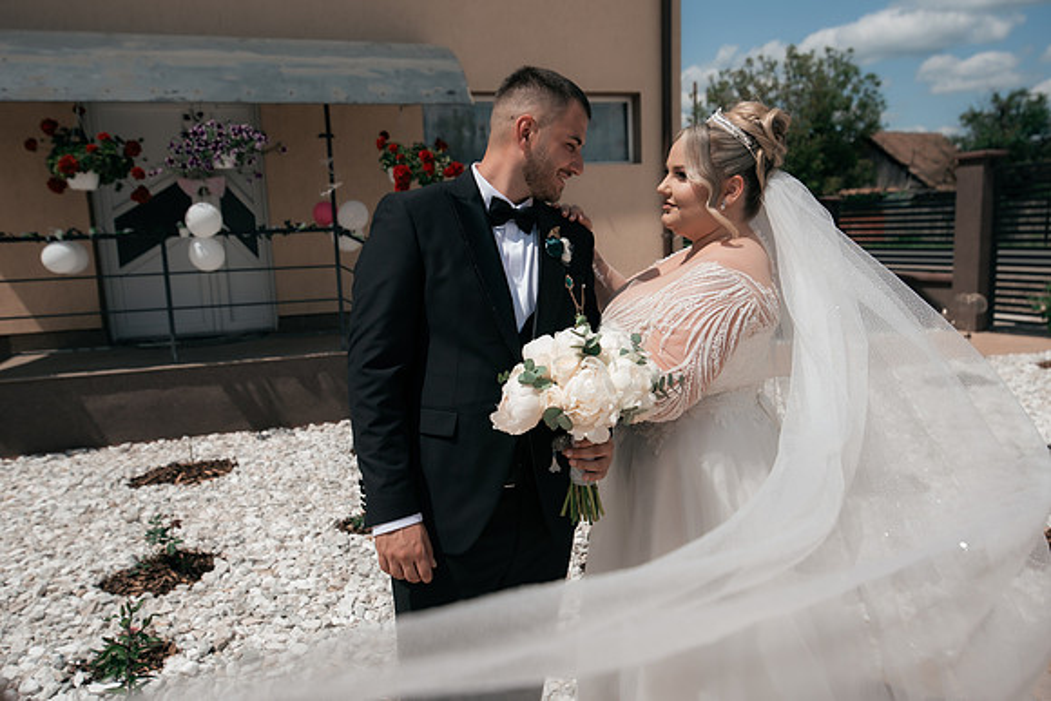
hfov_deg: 65.5
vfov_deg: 46.4
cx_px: 526
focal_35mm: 28
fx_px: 818
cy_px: 350
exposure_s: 1/2500
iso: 320
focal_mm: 28
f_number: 5
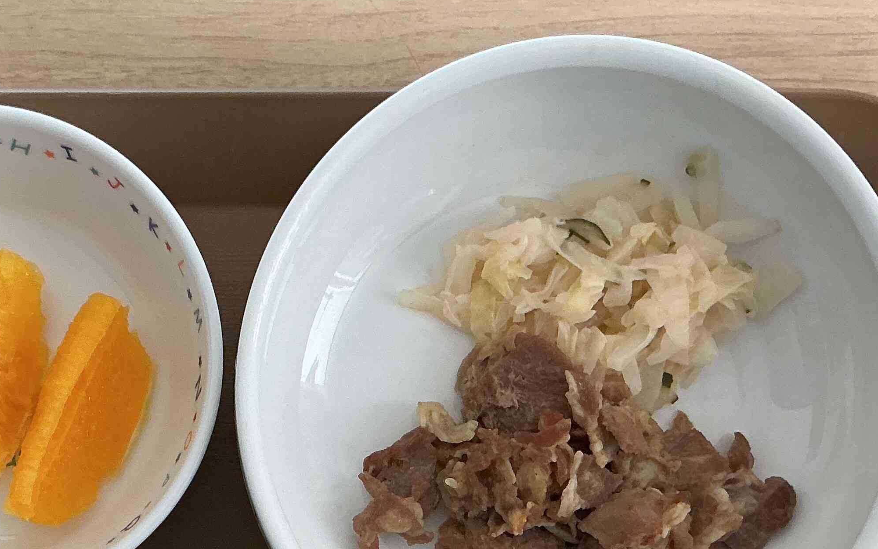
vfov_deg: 19.7
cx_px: 233
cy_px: 659
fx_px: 1483
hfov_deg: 32.4
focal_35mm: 62
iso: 80
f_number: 1.8
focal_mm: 3
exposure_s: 1/60
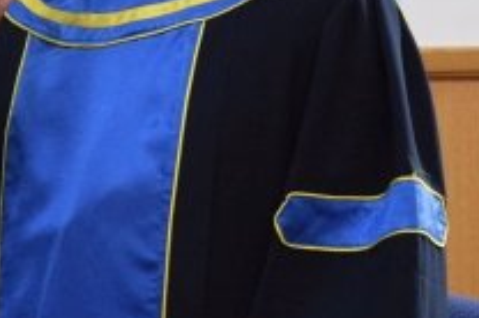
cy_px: 168
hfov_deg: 5.0
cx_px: -9
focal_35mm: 416
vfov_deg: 3.3
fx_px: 5527
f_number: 5.3
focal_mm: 80
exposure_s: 1/125
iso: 4500
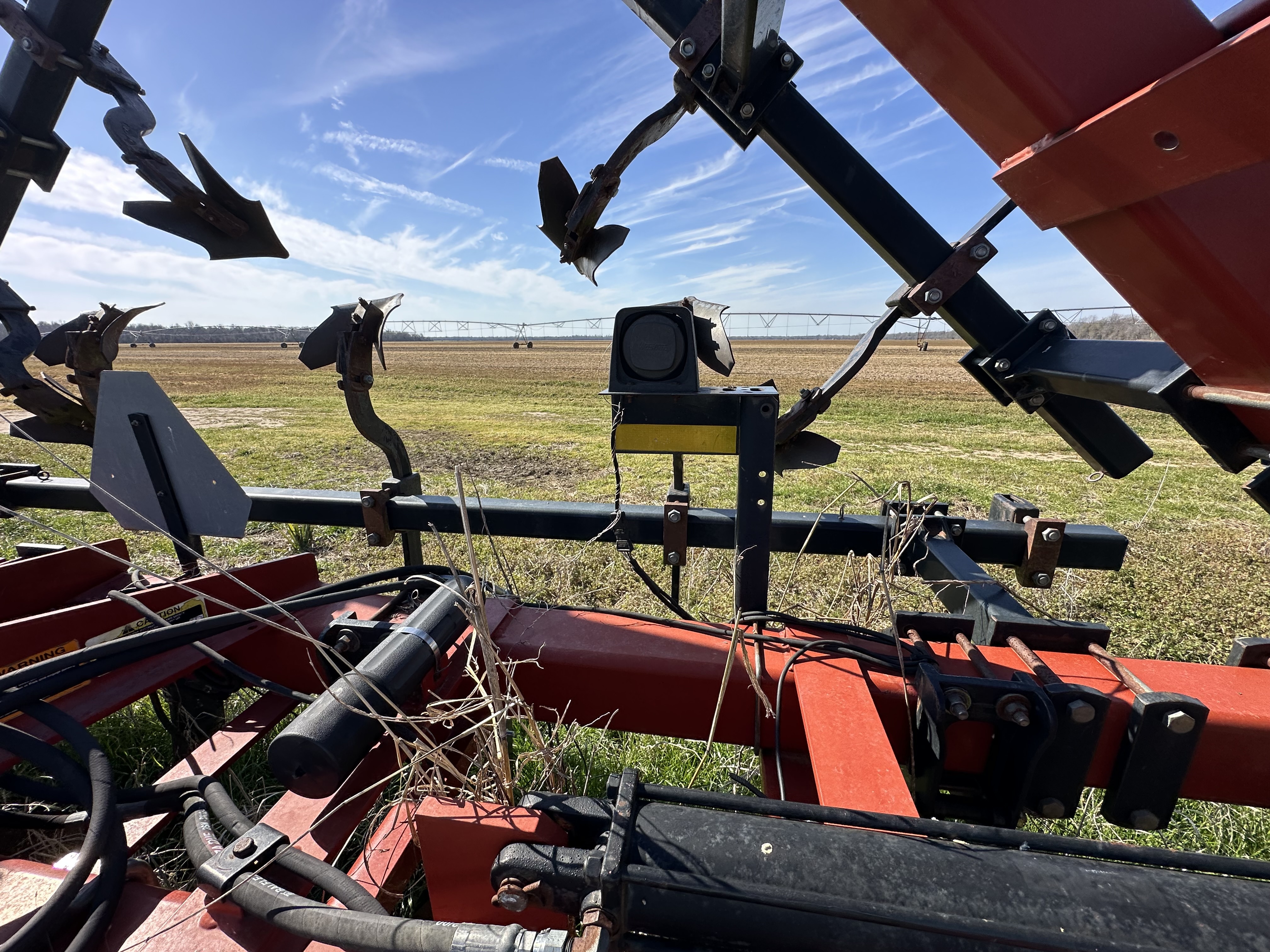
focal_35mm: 14
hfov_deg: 102.1
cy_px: 476
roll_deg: +0.0
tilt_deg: -13.7
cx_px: 635
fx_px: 514
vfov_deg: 85.7
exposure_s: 1/1289
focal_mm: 2.22
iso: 40
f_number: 2.2
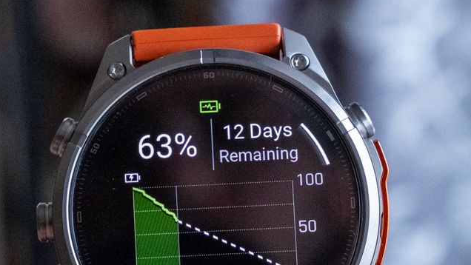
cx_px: 186
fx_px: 1974
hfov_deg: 13.6
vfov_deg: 7.7
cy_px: 212
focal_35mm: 158
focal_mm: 50
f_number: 7.1
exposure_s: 1/150
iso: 8000
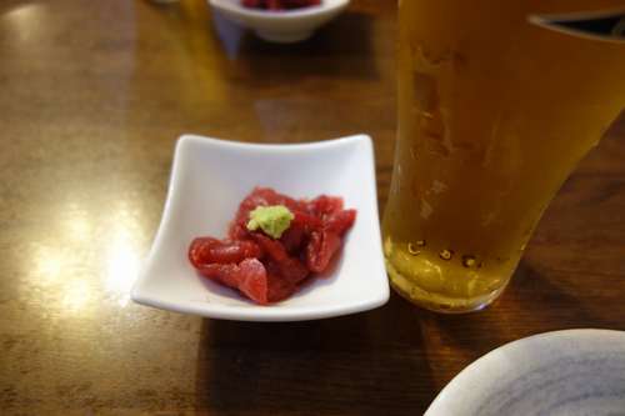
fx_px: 486
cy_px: 208
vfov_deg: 46.4
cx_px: 312
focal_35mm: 28
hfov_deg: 65.5
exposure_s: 1/30
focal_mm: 10.4
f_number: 1.8
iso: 400
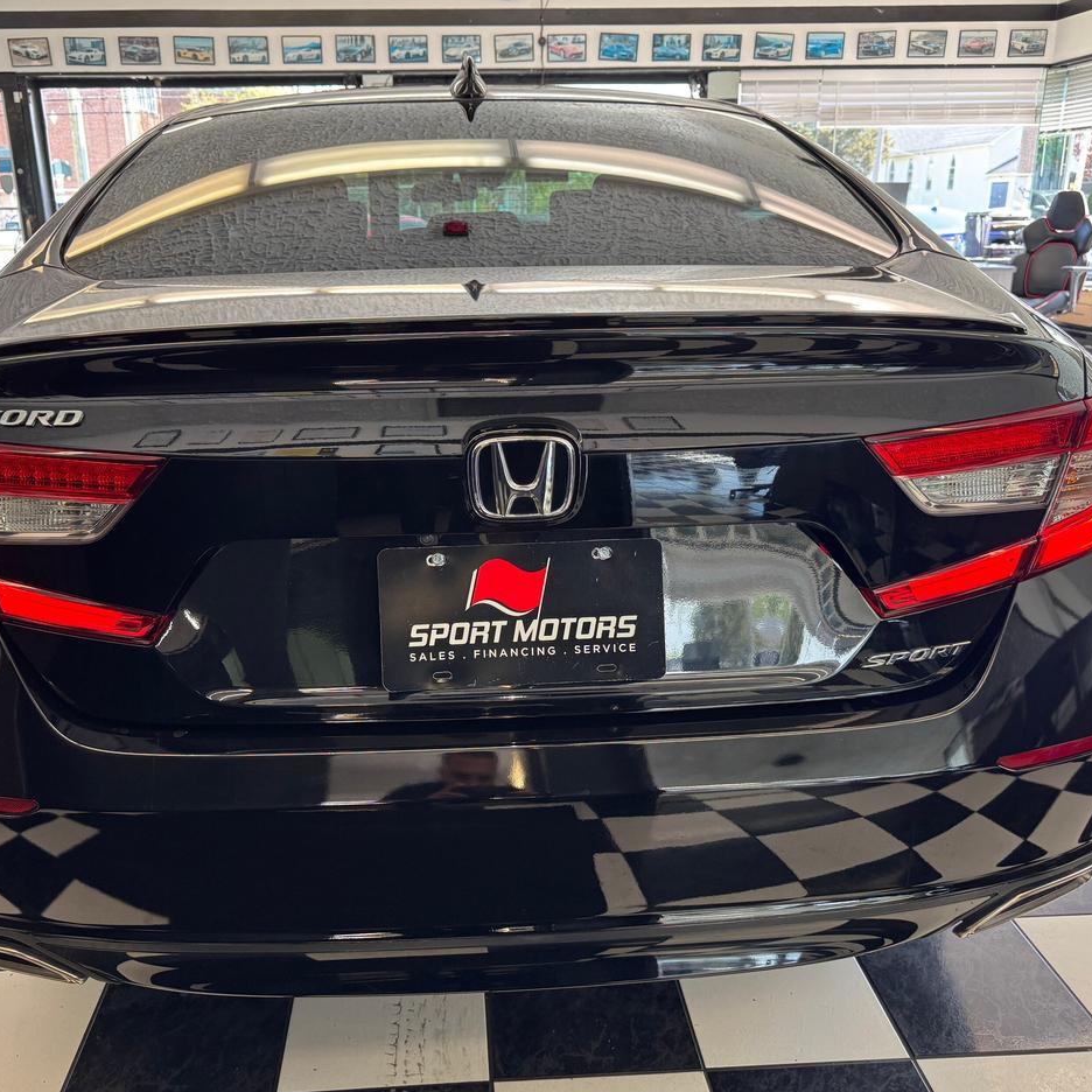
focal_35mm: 29
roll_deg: +1.5
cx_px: 498
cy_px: 551
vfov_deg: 55.6
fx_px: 1035
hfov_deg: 55.5
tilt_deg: -17.7
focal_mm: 6.76
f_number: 1.78
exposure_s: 1/120
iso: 160
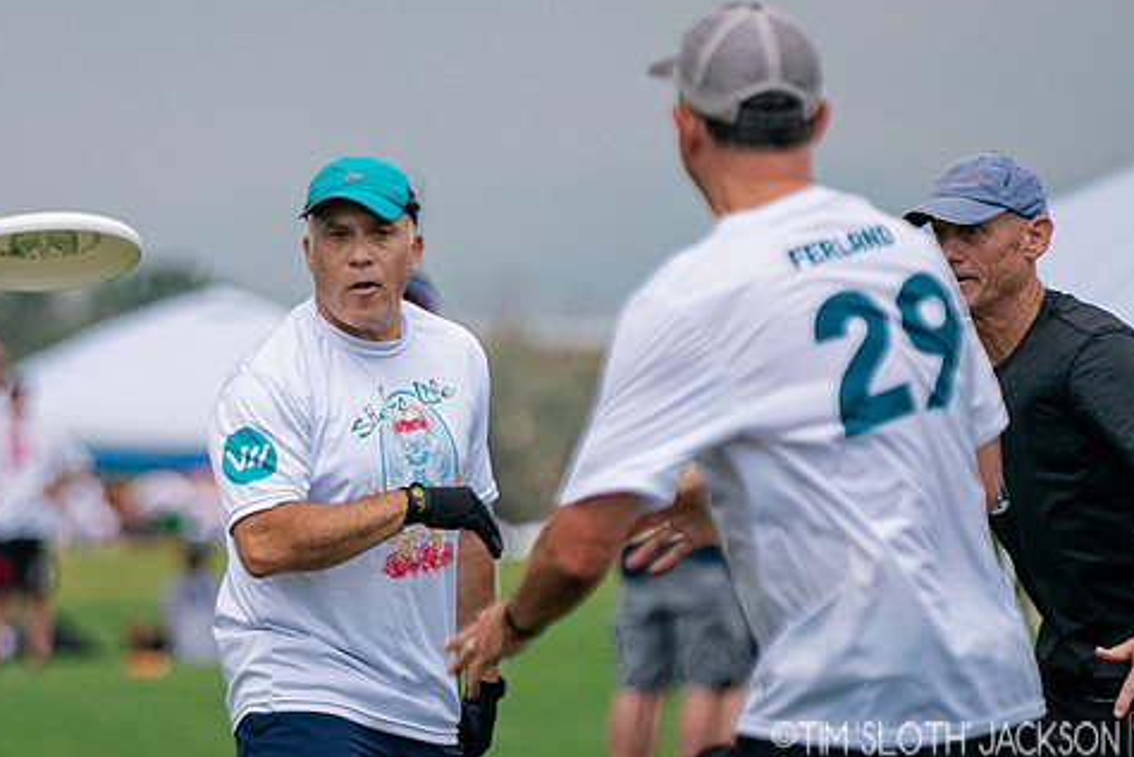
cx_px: 359
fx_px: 16384
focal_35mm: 520
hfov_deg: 4.0
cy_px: 637
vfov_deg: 2.6
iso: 640
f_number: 3.2
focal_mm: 200
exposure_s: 1/10000
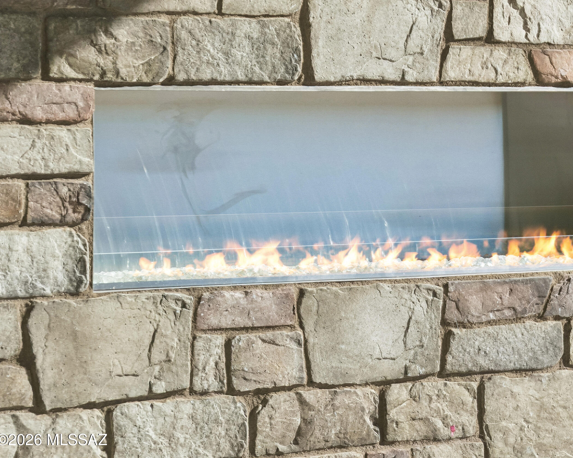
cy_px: 191
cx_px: 407
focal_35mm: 155
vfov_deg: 10.0
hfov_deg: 12.4
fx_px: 2628
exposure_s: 1/1250
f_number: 5.9
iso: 400
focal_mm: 77
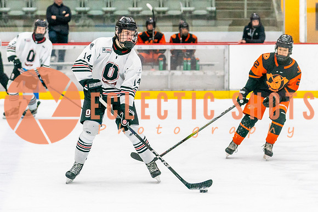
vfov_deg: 8.0
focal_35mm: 171
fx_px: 1513
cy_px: 130
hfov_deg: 12.0
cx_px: 145
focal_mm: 85
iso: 3200
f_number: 2.8
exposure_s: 1/1250
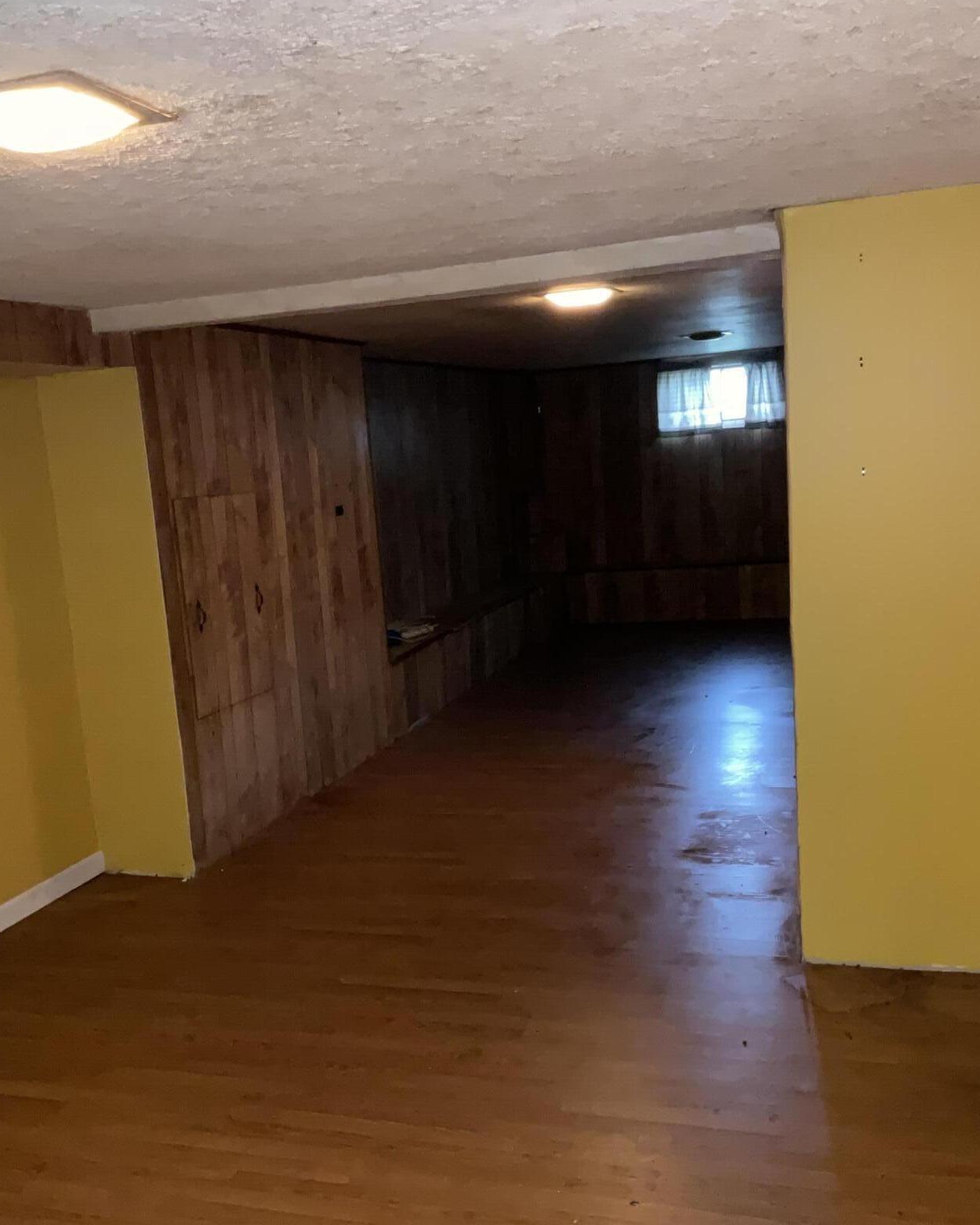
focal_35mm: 36
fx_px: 1305
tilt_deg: -10.8
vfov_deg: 50.1
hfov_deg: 41.1
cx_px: 436
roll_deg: +4.7
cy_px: 695
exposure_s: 1/16
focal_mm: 3
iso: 250
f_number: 1.8
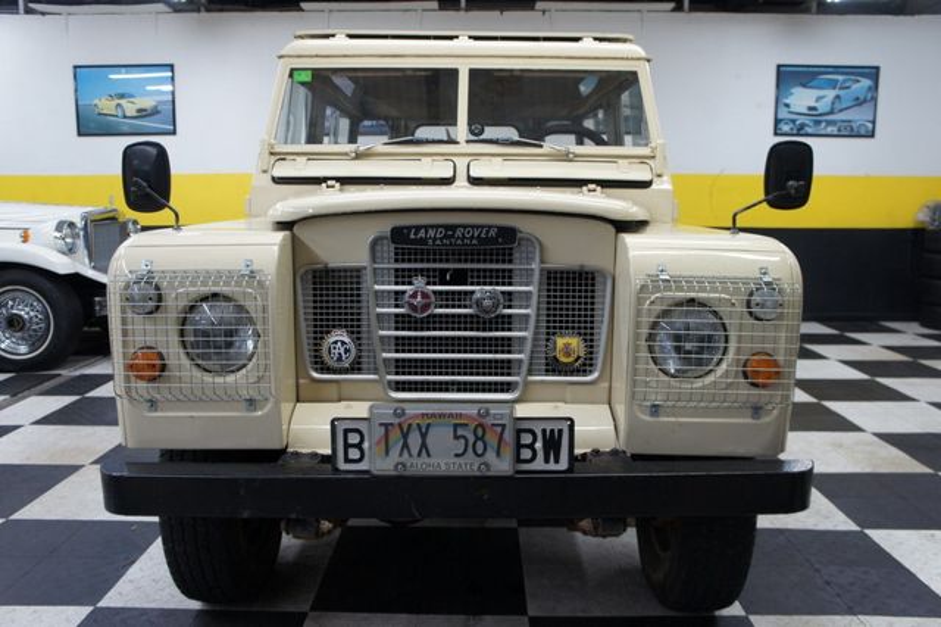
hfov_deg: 62.0
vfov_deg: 43.6
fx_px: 784
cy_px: 314
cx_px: 470
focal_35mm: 30
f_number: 4
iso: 800
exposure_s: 1/80
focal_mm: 20
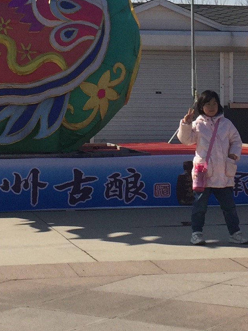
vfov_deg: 16.9
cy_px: -59
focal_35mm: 112
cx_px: 173
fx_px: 1070
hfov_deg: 13.2
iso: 32
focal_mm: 4.15
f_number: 2.2
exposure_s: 1/3049
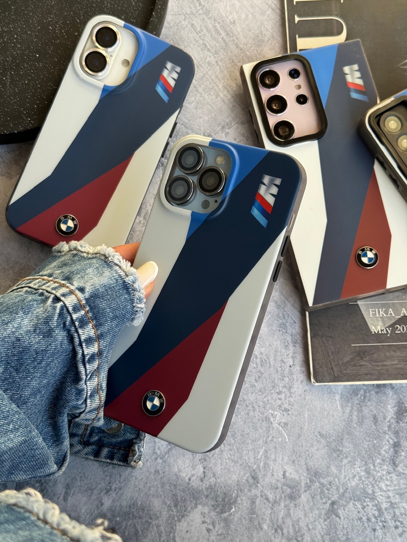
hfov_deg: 30.3
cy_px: 271
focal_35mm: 48
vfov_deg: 39.7
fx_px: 752
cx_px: 204
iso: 64
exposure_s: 1/422
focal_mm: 6.76
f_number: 1.78
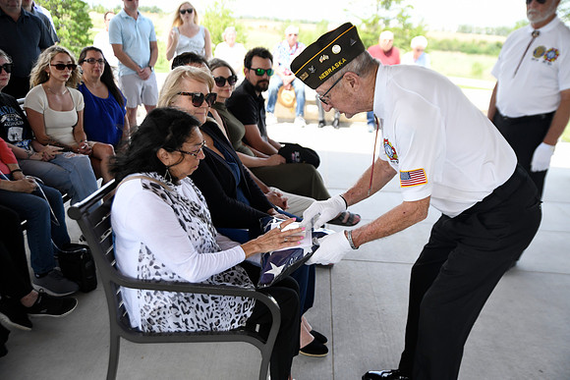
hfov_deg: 53.1
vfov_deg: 36.9
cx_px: 285
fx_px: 570
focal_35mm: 36
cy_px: 190
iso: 1600
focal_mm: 36
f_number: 2.8
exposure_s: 1/5000
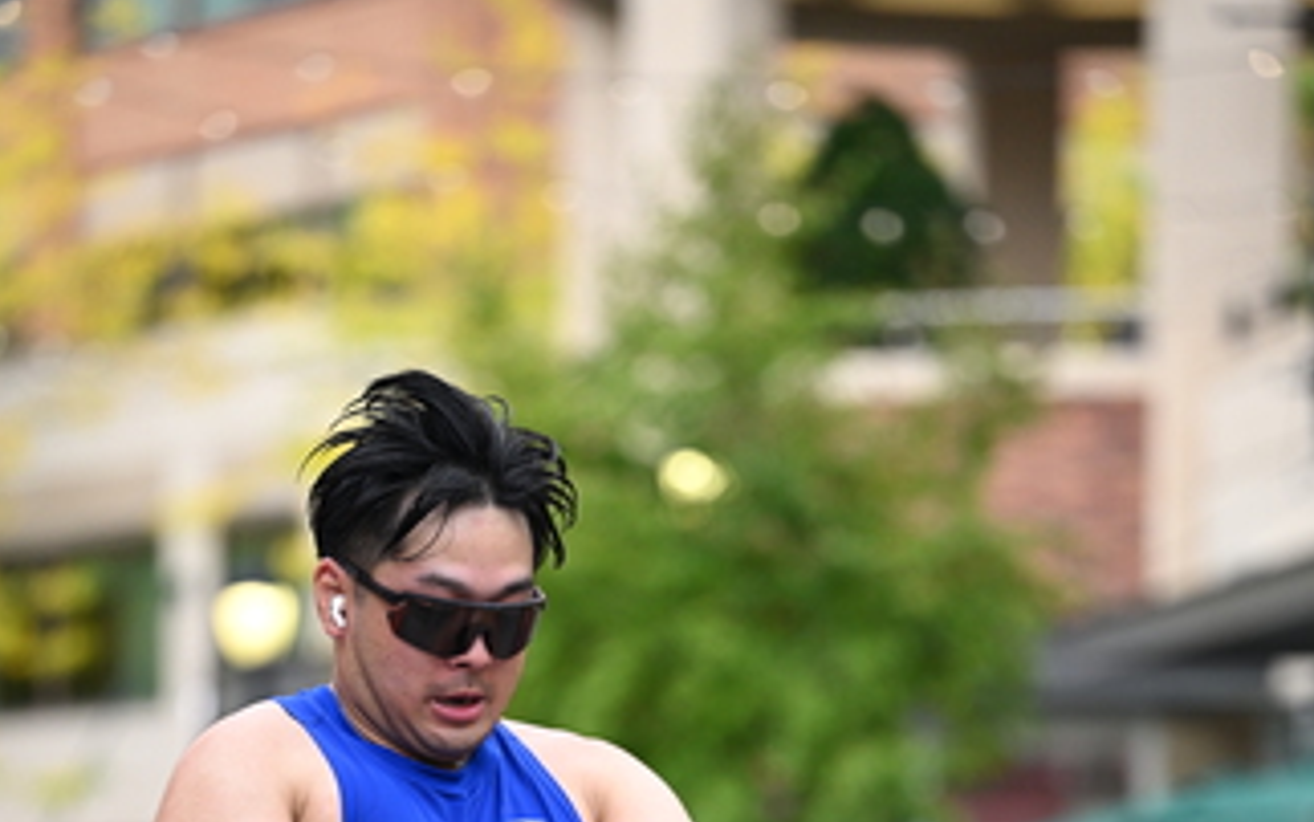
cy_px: 1046
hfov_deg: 9.3
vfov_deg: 5.8
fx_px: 8095
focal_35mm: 226
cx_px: 604
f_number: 2.8
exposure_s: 1/1600
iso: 1000
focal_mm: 130
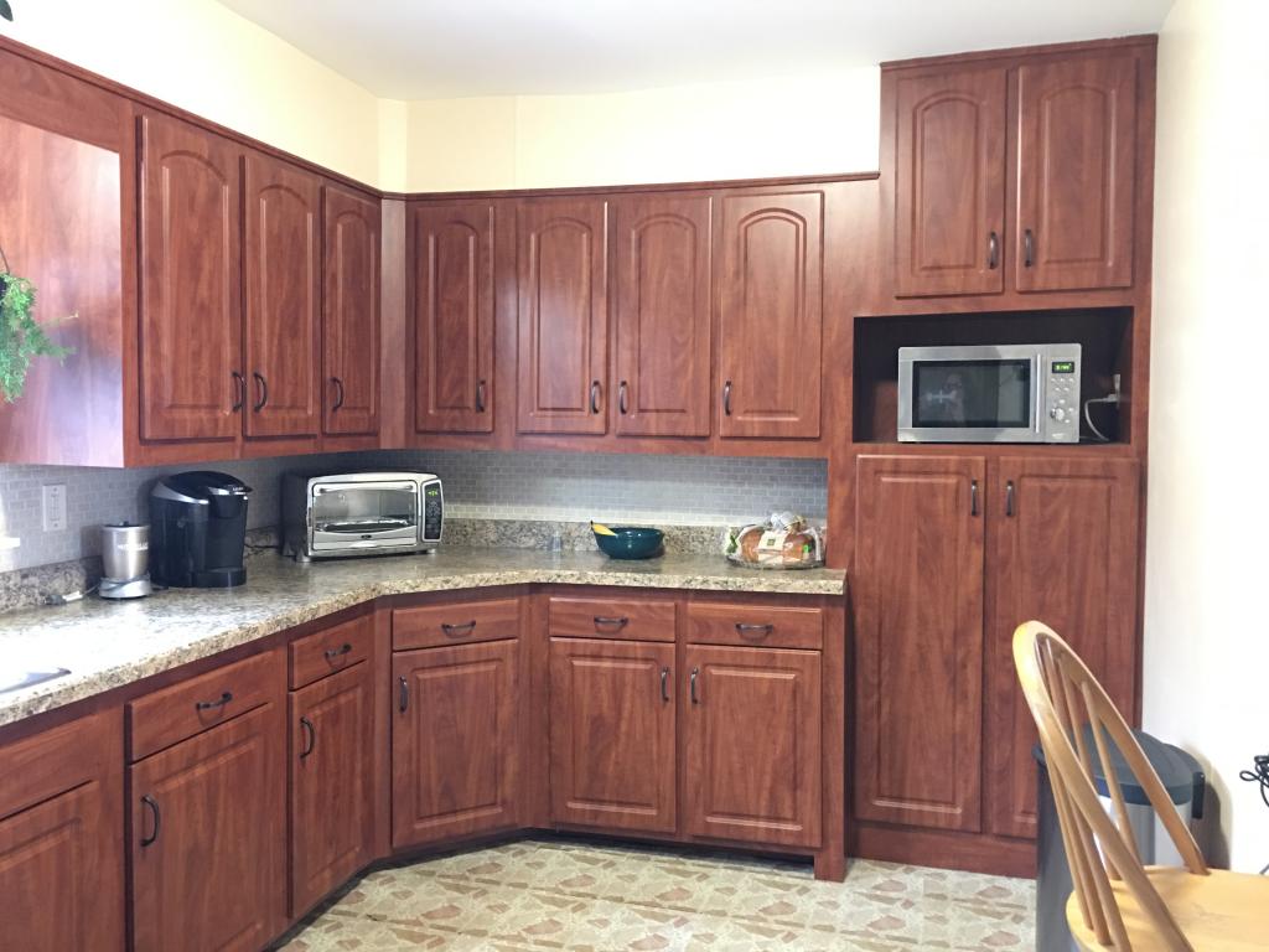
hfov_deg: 61.7
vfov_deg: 48.2
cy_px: 476
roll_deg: -0.7
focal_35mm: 29
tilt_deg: -2.3
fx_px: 1063
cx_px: 634
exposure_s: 1/4
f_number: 2.2
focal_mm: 4.15
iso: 160
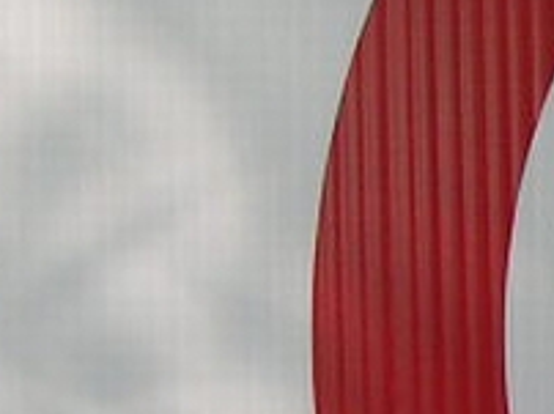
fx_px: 3613
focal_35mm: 226
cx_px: 930
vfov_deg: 6.5
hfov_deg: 8.5
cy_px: -195
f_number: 2.8
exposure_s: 1/212
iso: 100
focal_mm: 8
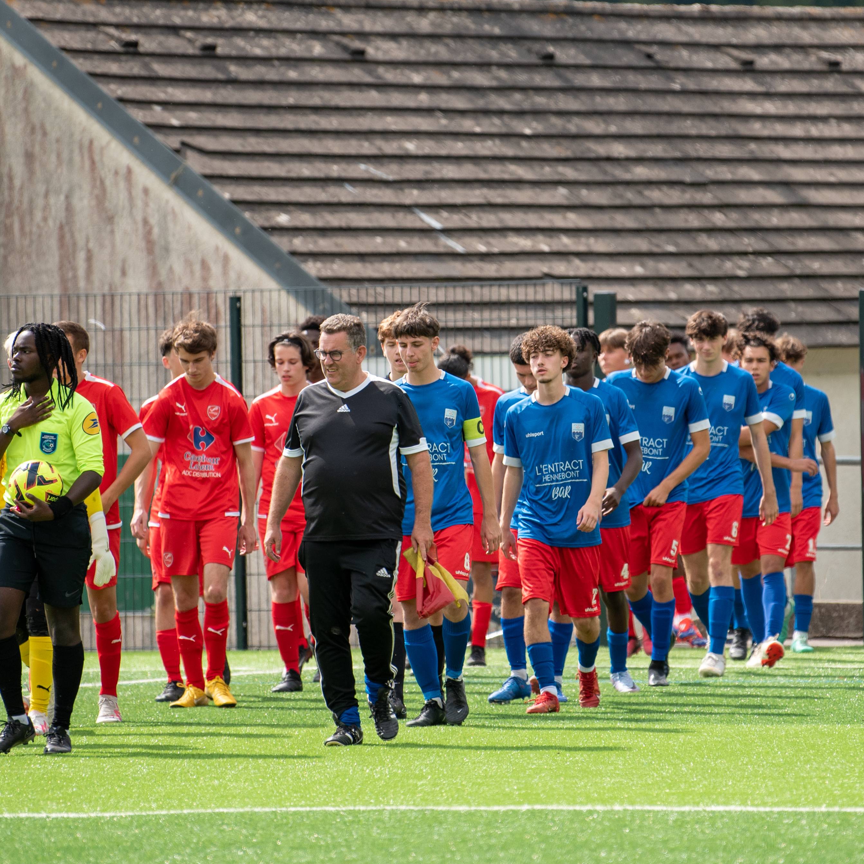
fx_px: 10759
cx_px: 538
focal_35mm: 381
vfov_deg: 4.6
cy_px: 286
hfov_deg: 4.6
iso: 200
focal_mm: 200
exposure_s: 1/3200
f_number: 2.8
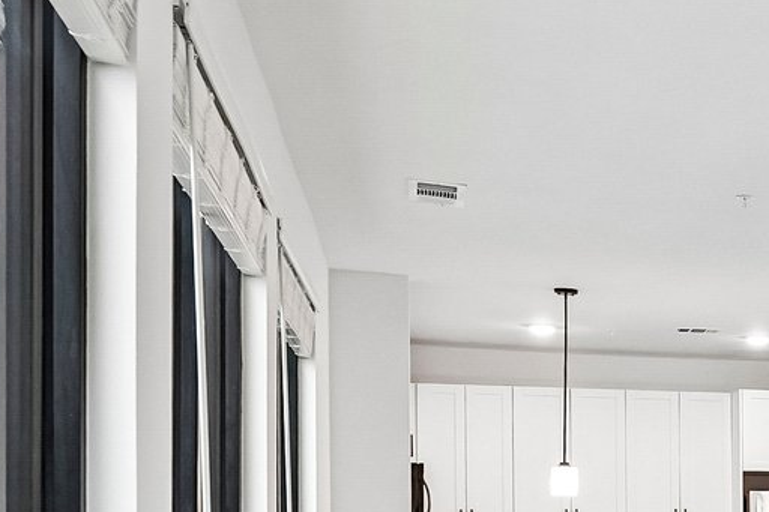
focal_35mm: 64
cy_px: 513
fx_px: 1367
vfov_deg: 20.5
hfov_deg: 24.5
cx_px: 1154
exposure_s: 1/25
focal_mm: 16
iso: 800
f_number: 8
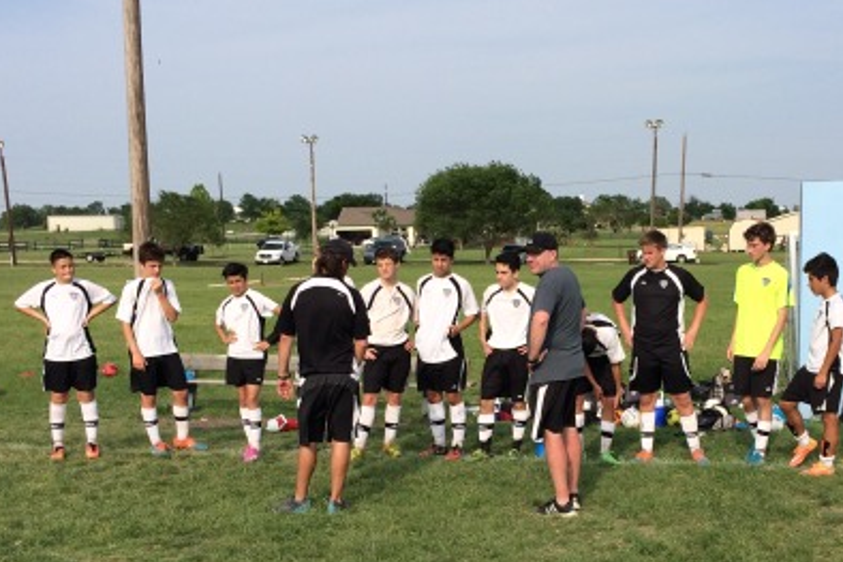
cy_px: 376
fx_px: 1148
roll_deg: +1.2
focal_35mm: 49
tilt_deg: -7.5
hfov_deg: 40.1
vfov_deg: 27.4
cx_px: 522
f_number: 2.2
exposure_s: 1/2160
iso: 32
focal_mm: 4.15
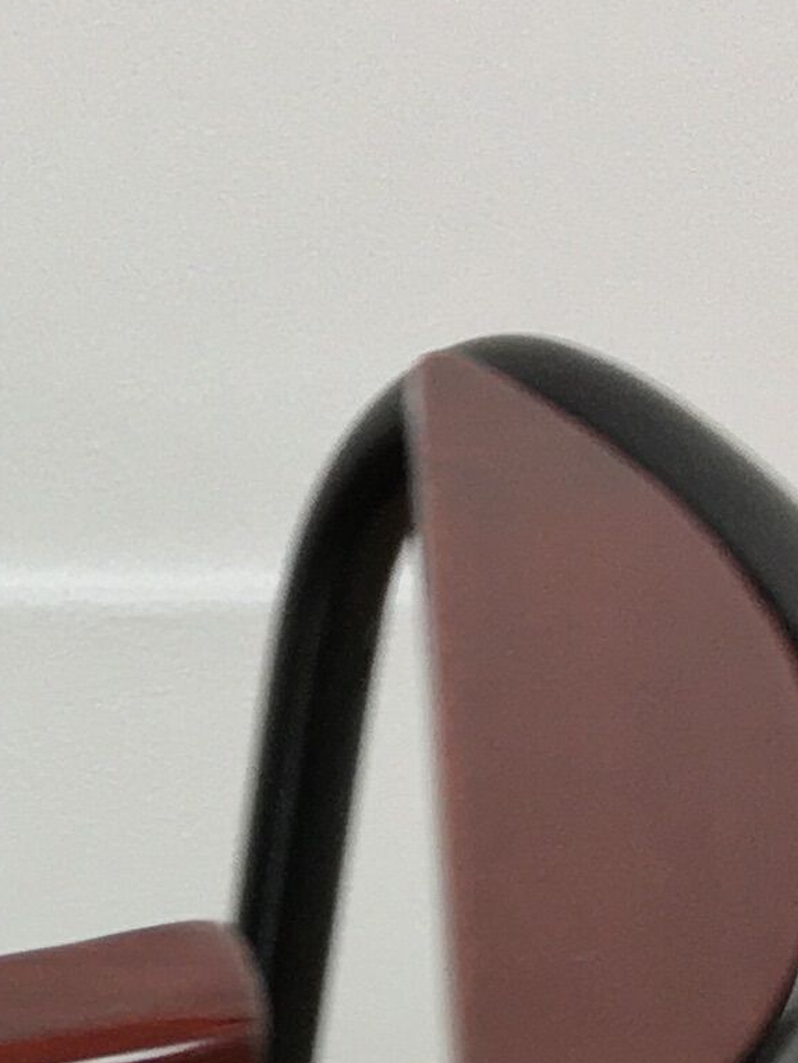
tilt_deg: -33.6
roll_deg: -2.2
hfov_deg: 9.1
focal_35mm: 153
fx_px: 4703
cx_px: -805
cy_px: 2015
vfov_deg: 11.8
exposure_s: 1/33
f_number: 2.2
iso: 40
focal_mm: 4.15
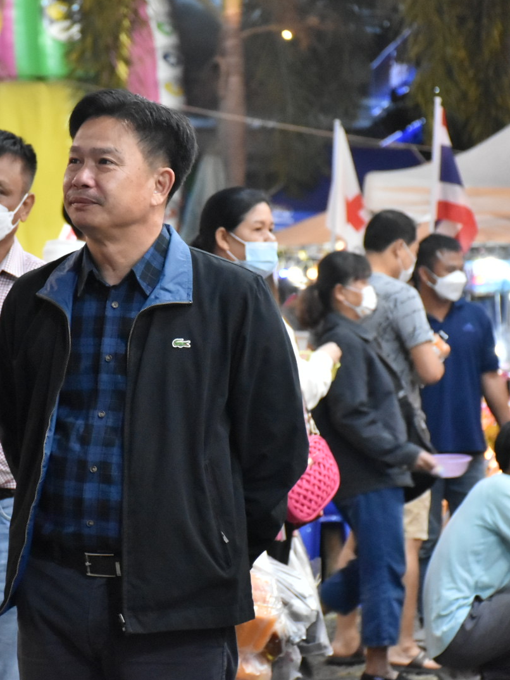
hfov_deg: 8.5
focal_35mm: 174
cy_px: 339
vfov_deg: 11.4
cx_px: 87
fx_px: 3417
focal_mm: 80
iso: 3200
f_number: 5.3
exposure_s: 1/80
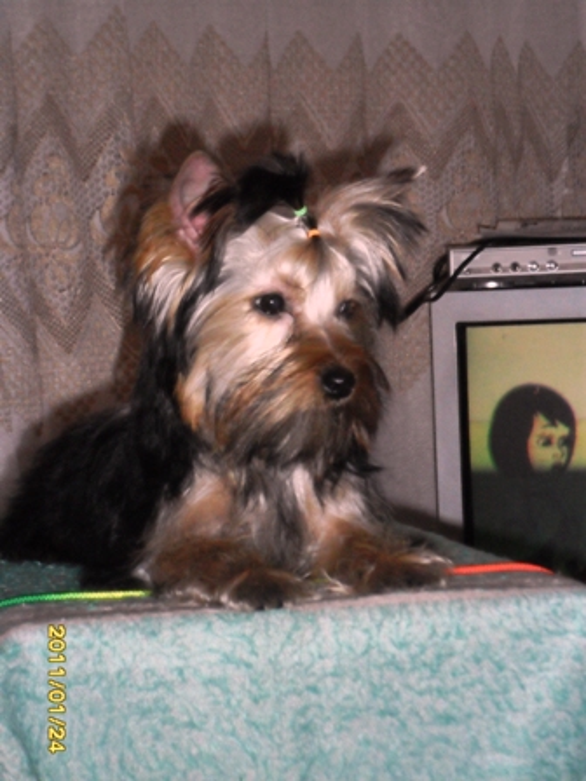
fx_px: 3047
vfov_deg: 14.6
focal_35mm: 135
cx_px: 293
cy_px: 390
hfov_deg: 11.0
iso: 400
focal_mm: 24.5
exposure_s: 1/90
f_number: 5.9
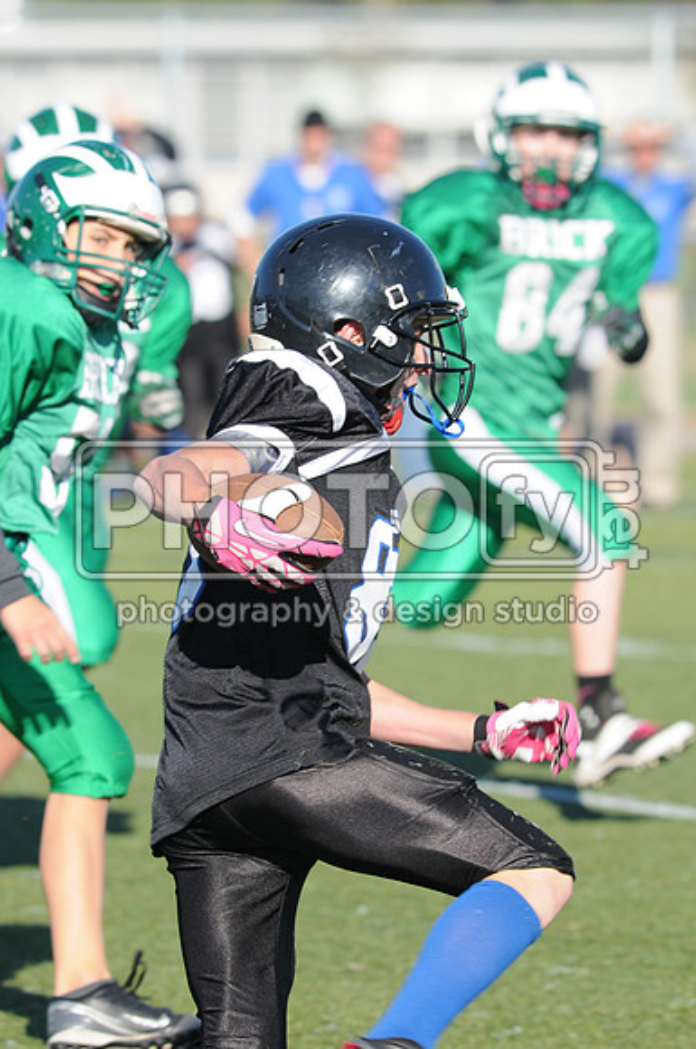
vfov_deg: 4.6
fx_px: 13088
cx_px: 348
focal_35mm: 450
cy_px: 524
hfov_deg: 3.0
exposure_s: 1/500
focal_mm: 300
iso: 200
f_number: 7.1
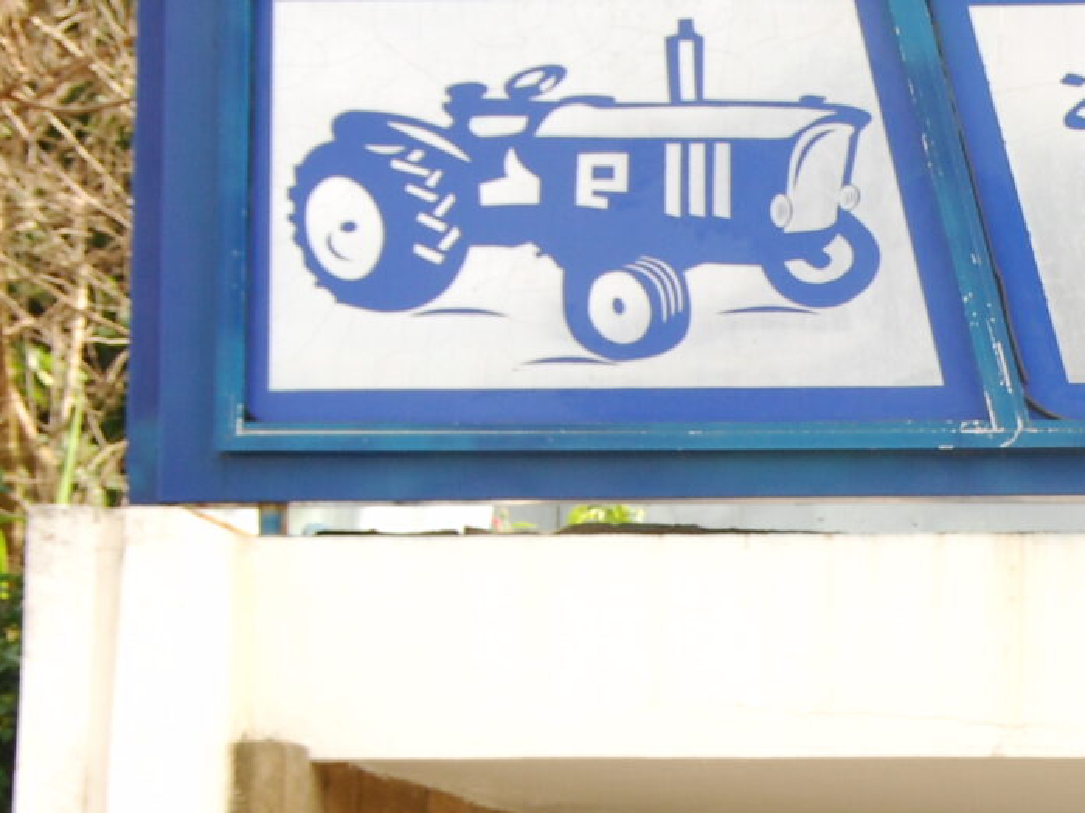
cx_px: 1603
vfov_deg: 7.8
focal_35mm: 190
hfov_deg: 10.1
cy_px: 735
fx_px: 5954
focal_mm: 36
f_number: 6.3
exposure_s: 1/160
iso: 250
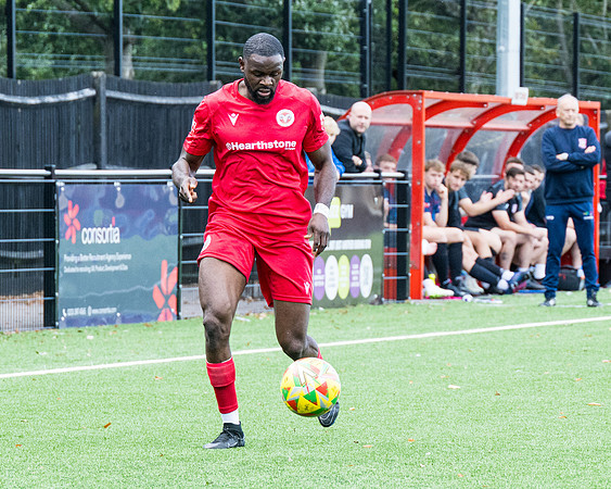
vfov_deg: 5.9
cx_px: 161
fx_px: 4762
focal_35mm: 263
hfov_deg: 7.3
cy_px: 194
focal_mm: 98
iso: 800
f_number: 4.5
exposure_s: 1/800
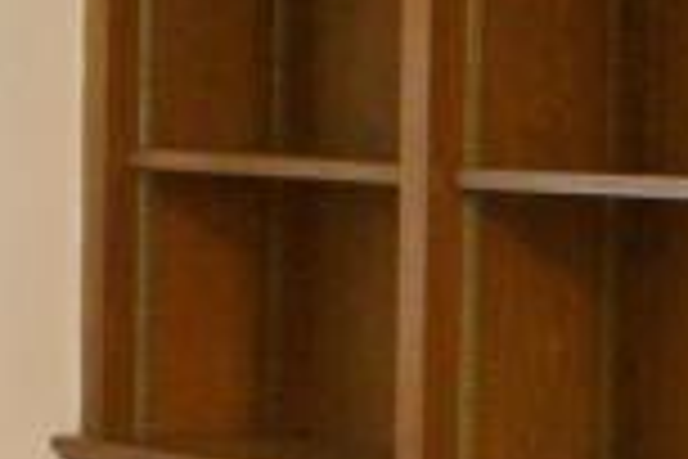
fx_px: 5599
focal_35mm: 293
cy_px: 529
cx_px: 1497
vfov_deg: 4.7
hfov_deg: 6.7
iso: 400
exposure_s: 1/10
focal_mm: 26
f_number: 4.5
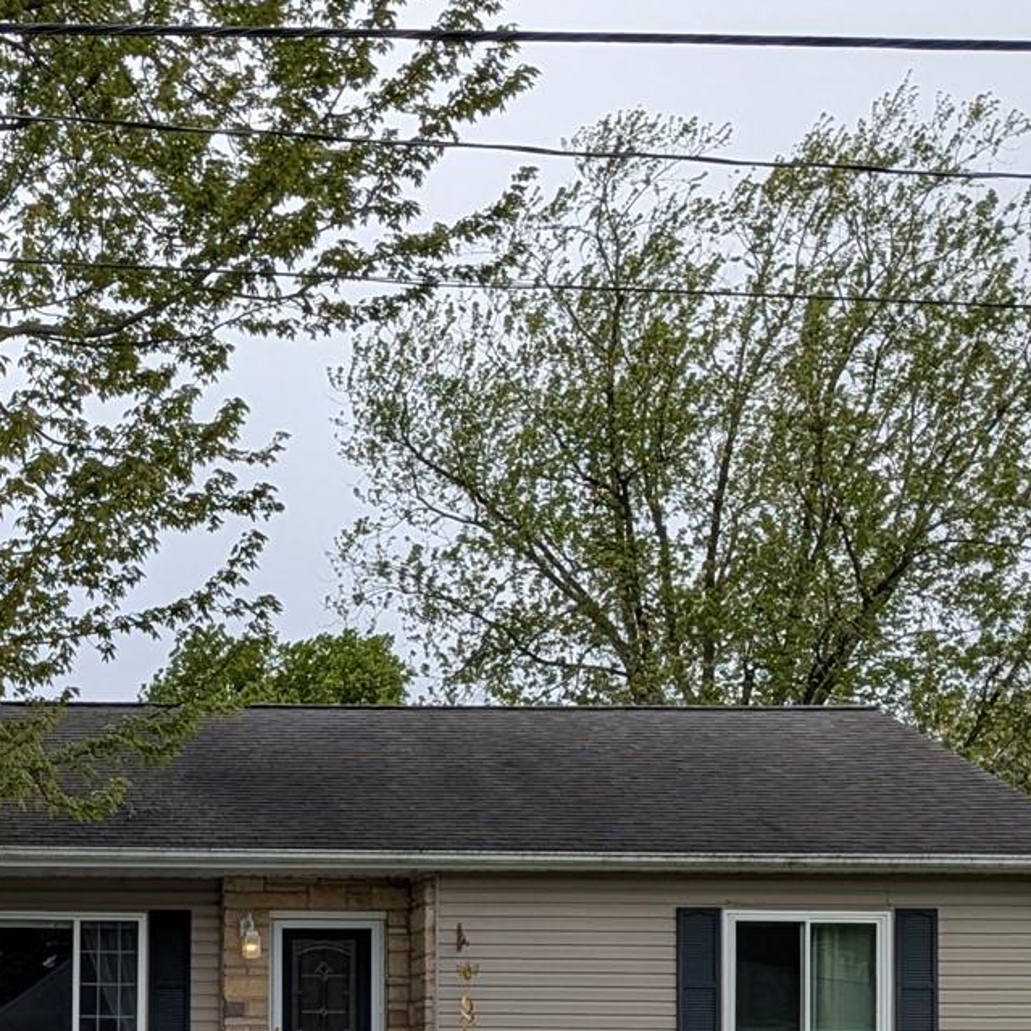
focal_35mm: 68
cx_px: -47
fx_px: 2291
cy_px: 1026
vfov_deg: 24.2
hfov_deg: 24.0
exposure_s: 1/1621
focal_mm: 4.53
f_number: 1.7
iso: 45
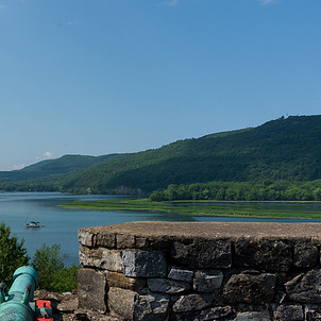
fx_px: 514
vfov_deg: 34.6
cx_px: 36
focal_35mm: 49
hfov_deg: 33.0
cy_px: 181
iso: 320
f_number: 11
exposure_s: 1/500
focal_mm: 20
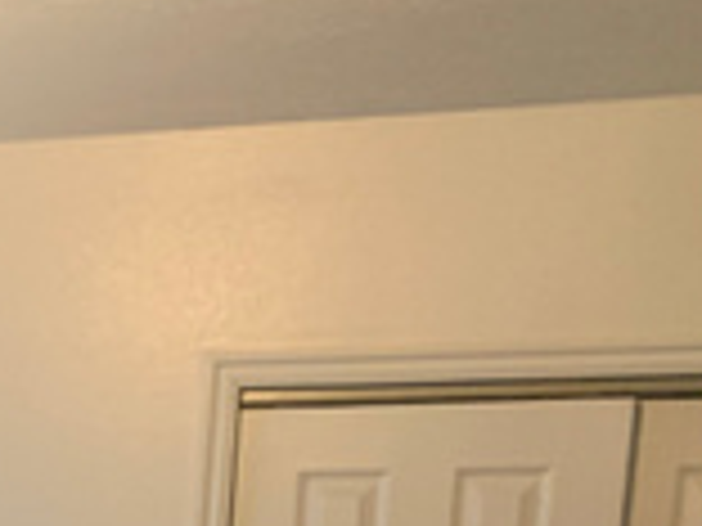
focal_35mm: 107
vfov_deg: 12.2
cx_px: -603
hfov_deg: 15.5
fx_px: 2170
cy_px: 1056
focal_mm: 4.25
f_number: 1.8
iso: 250
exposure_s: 1/60
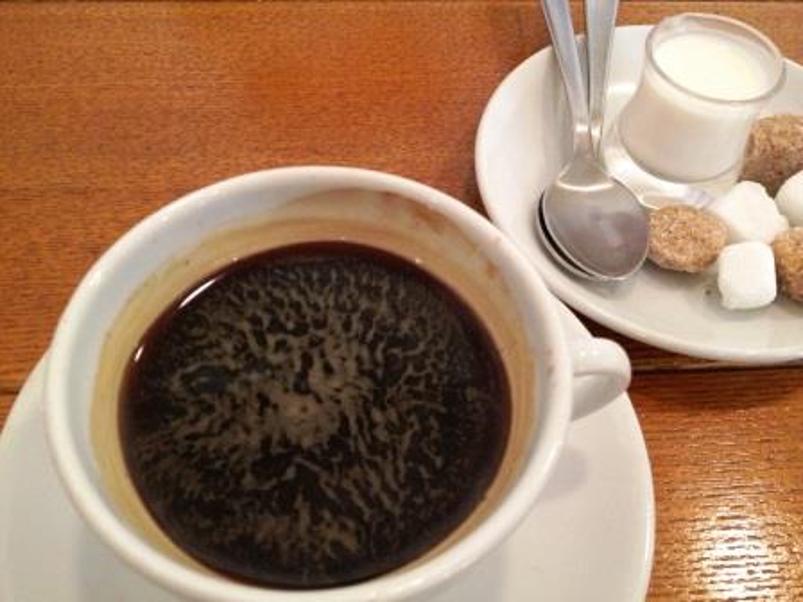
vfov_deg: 40.7
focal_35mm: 35
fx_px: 812
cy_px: 301
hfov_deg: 52.6
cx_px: 402
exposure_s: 1/20
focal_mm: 4.28
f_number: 2.4
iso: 400
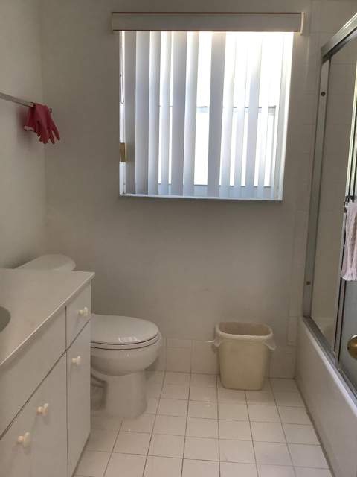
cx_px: 178
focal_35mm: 31
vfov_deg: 58.4
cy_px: 238
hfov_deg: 45.4
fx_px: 426
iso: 80
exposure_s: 1/60
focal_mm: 3.3
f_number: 2.4
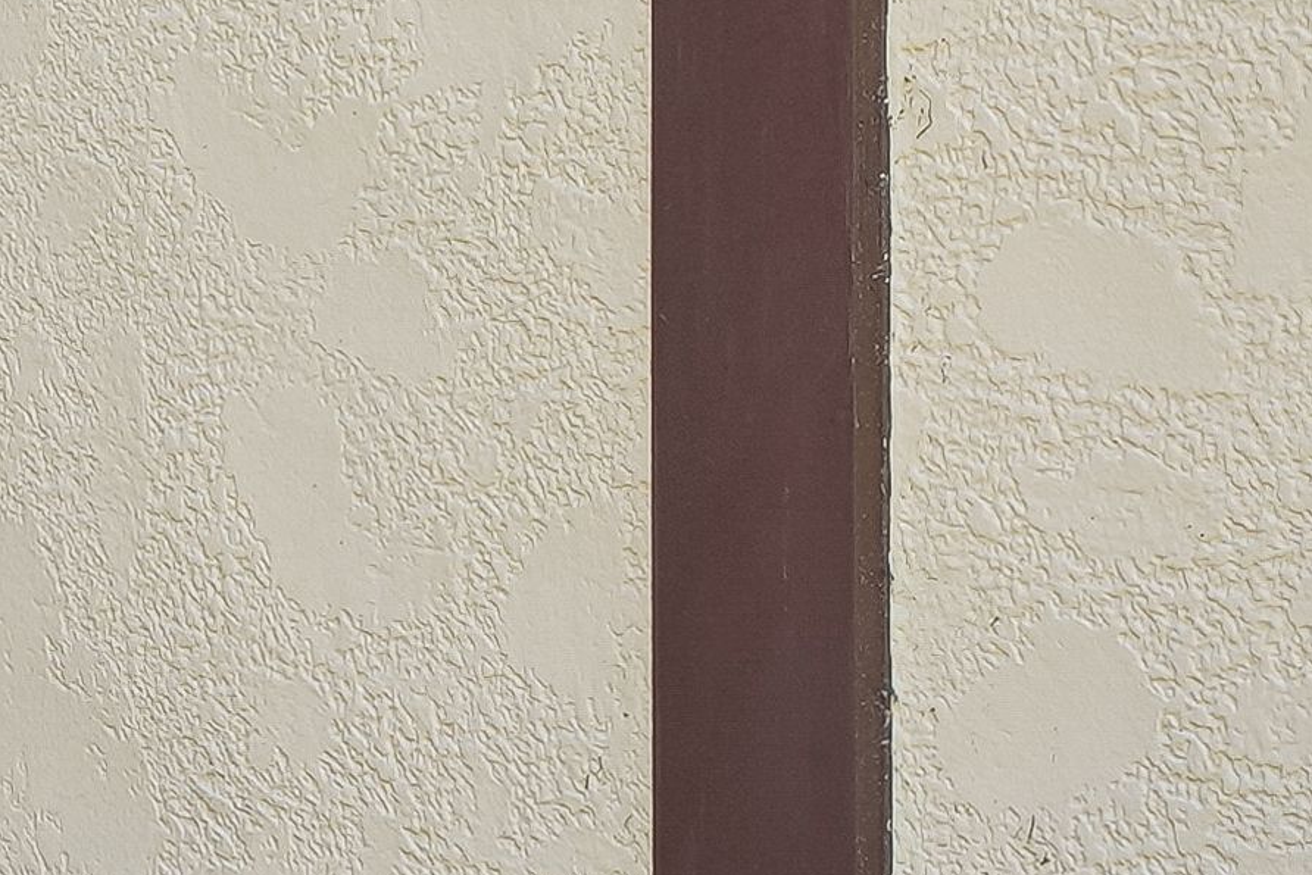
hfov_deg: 11.2
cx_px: -2014
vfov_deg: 9.3
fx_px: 5394
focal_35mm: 148
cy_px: 484
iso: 100
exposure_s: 1/8
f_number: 11
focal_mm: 22
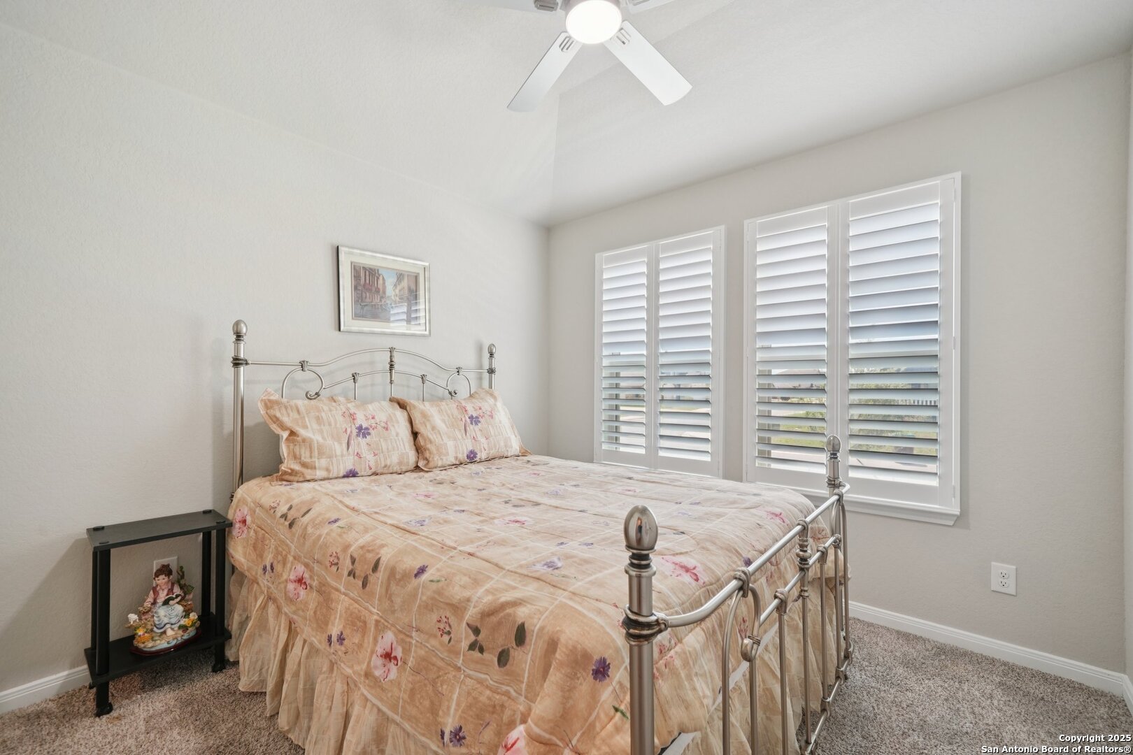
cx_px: 566
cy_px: 378
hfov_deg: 100.4
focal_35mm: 15
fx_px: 472
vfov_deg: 77.3
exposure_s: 1/50
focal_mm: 15
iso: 400
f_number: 7.1
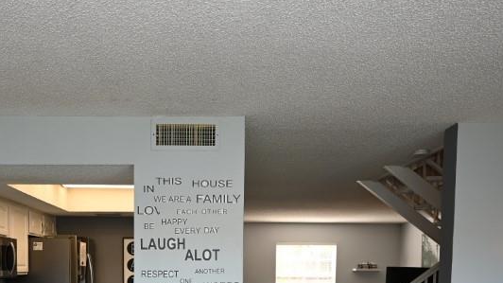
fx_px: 453
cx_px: 196
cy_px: 297
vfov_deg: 31.4
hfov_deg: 57.5
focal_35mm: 34
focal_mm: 12
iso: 200
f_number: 4.5
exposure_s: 1/80
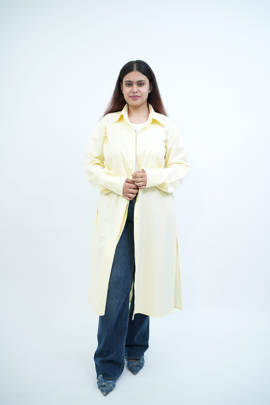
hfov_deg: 37.9
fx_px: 394
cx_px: 135
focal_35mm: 35
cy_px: 202
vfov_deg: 54.4
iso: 640
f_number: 2.8
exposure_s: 1/200
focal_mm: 35
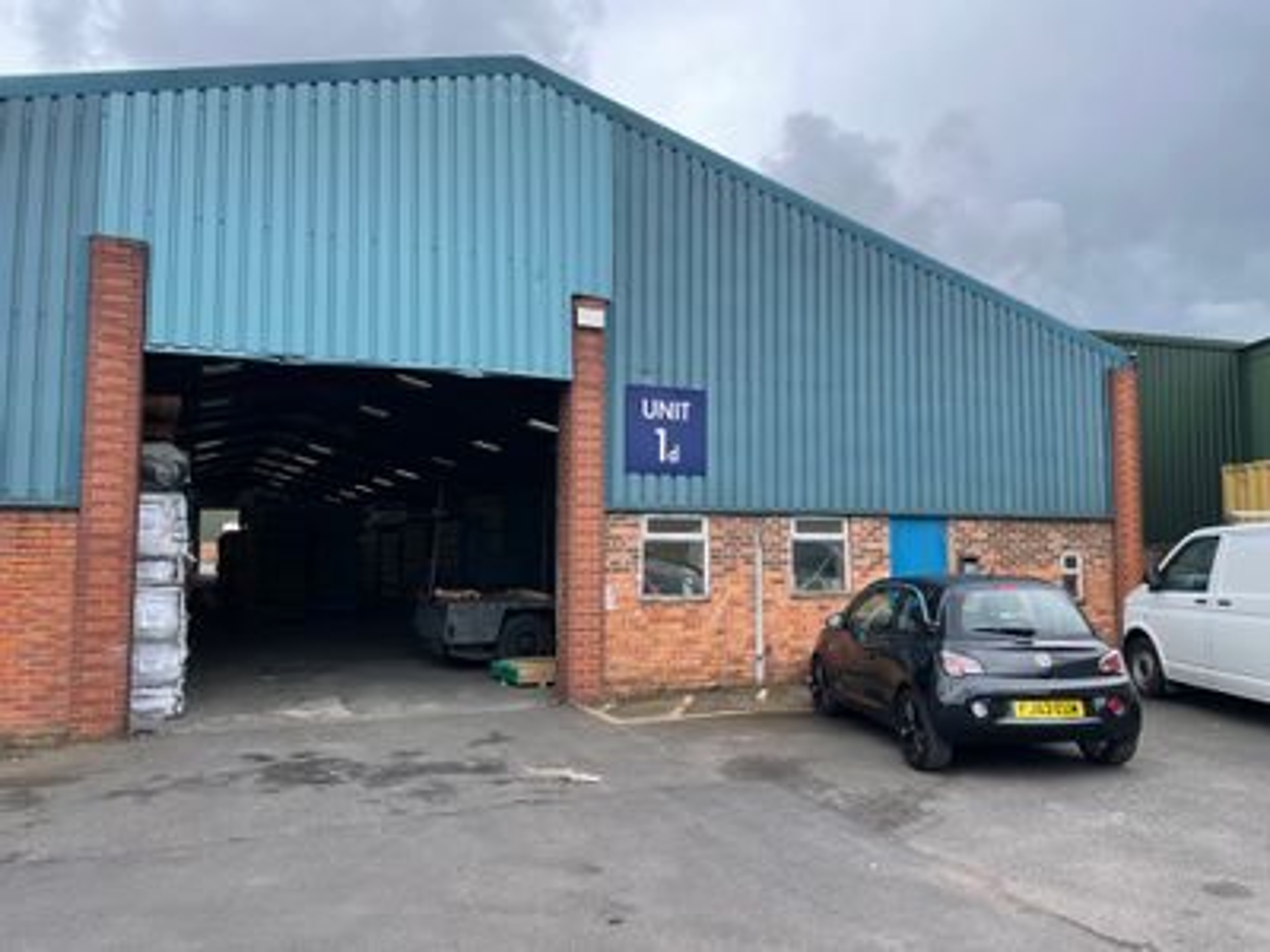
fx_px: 954
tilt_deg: +5.9
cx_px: 635
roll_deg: +2.1
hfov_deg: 67.3
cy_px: 476
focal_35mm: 26
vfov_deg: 53.1
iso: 32
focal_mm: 4.2
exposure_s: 1/903
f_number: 1.6
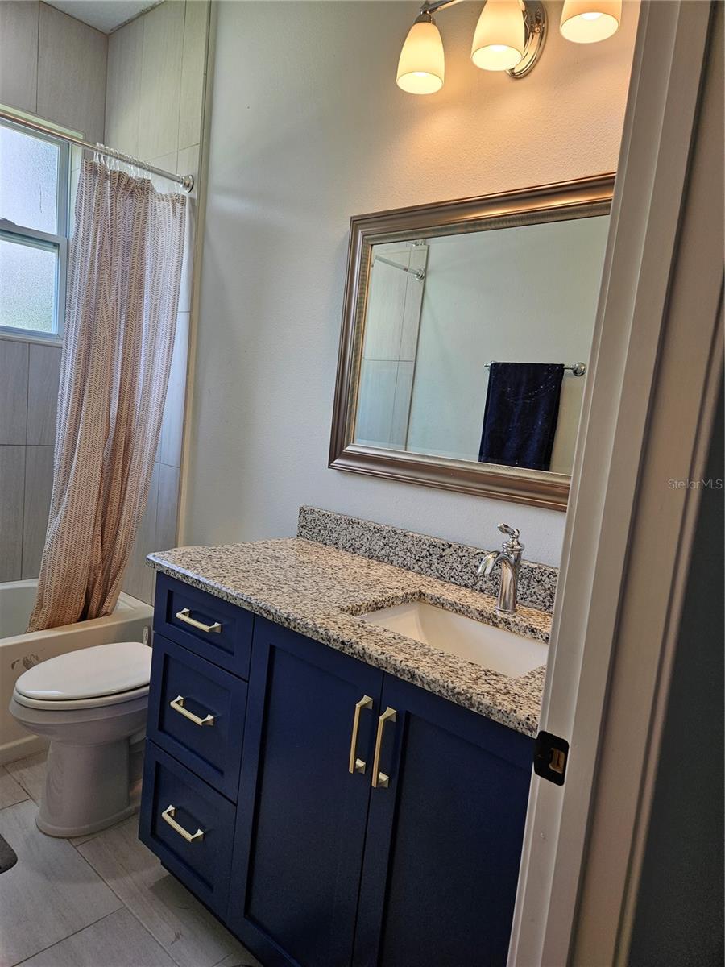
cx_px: 362
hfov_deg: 58.9
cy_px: 484
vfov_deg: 73.9
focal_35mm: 23
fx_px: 642
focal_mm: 5.4
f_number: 1.8
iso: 40
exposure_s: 1/120
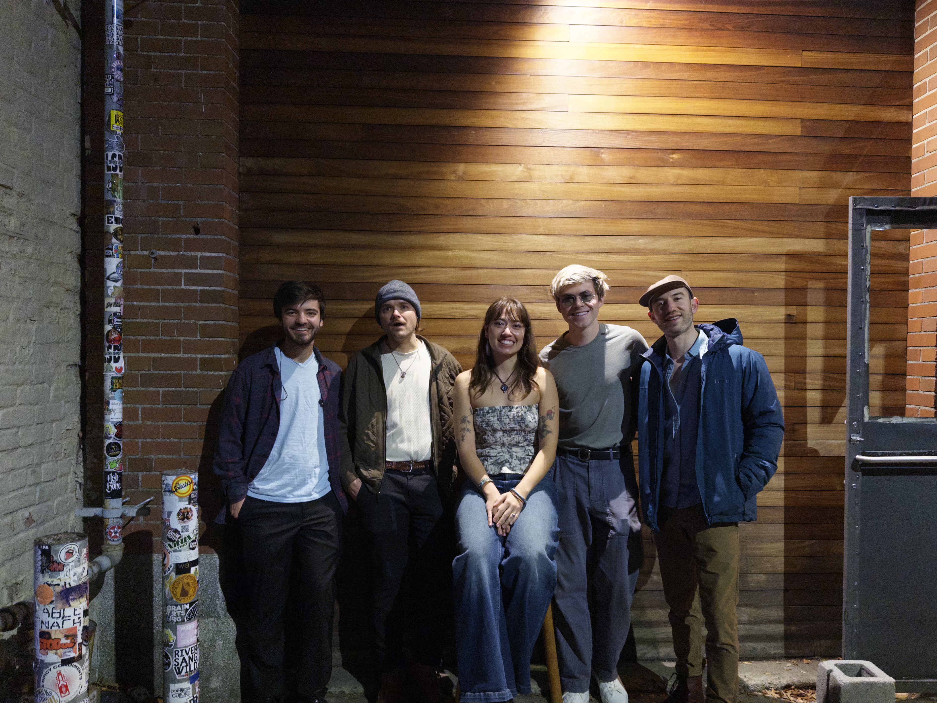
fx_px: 704
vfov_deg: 53.0
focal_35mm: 26
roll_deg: -0.7
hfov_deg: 67.2
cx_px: 503
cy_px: 371
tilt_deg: -1.7
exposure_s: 1/40
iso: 1000
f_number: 1.78
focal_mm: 6.76
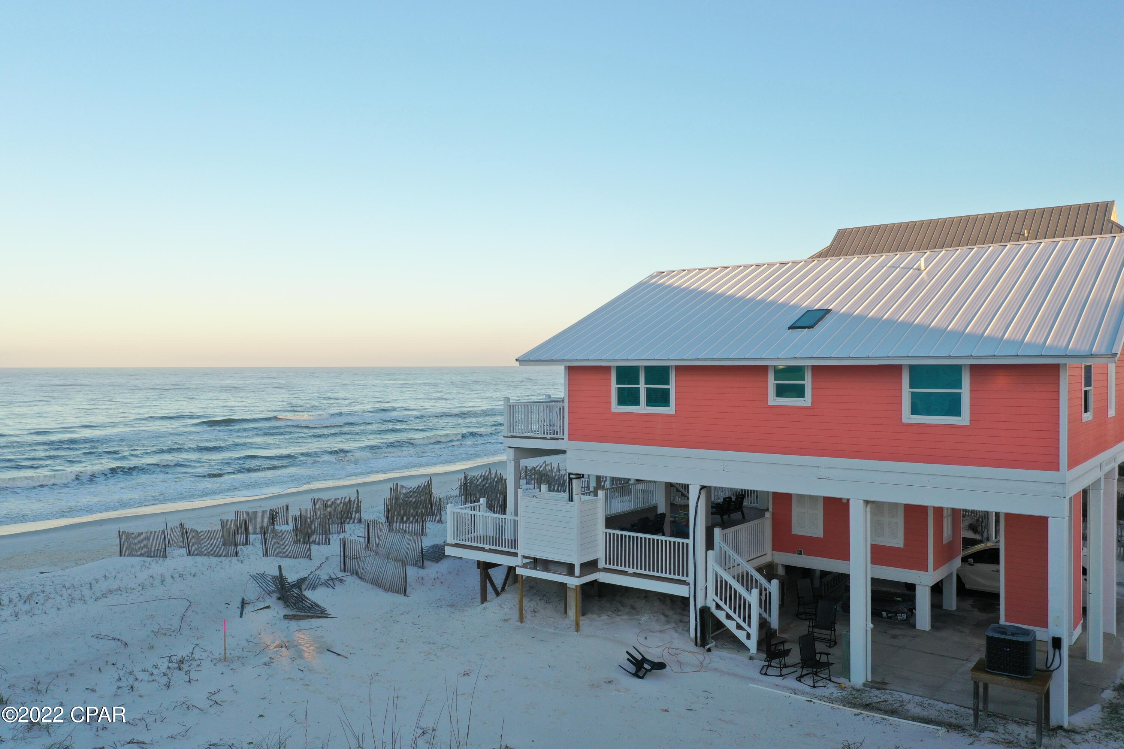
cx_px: 562
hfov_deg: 65.5
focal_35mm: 28
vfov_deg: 46.4
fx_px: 874
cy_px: 374
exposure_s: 1/160
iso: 100
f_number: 4.5
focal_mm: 10.26
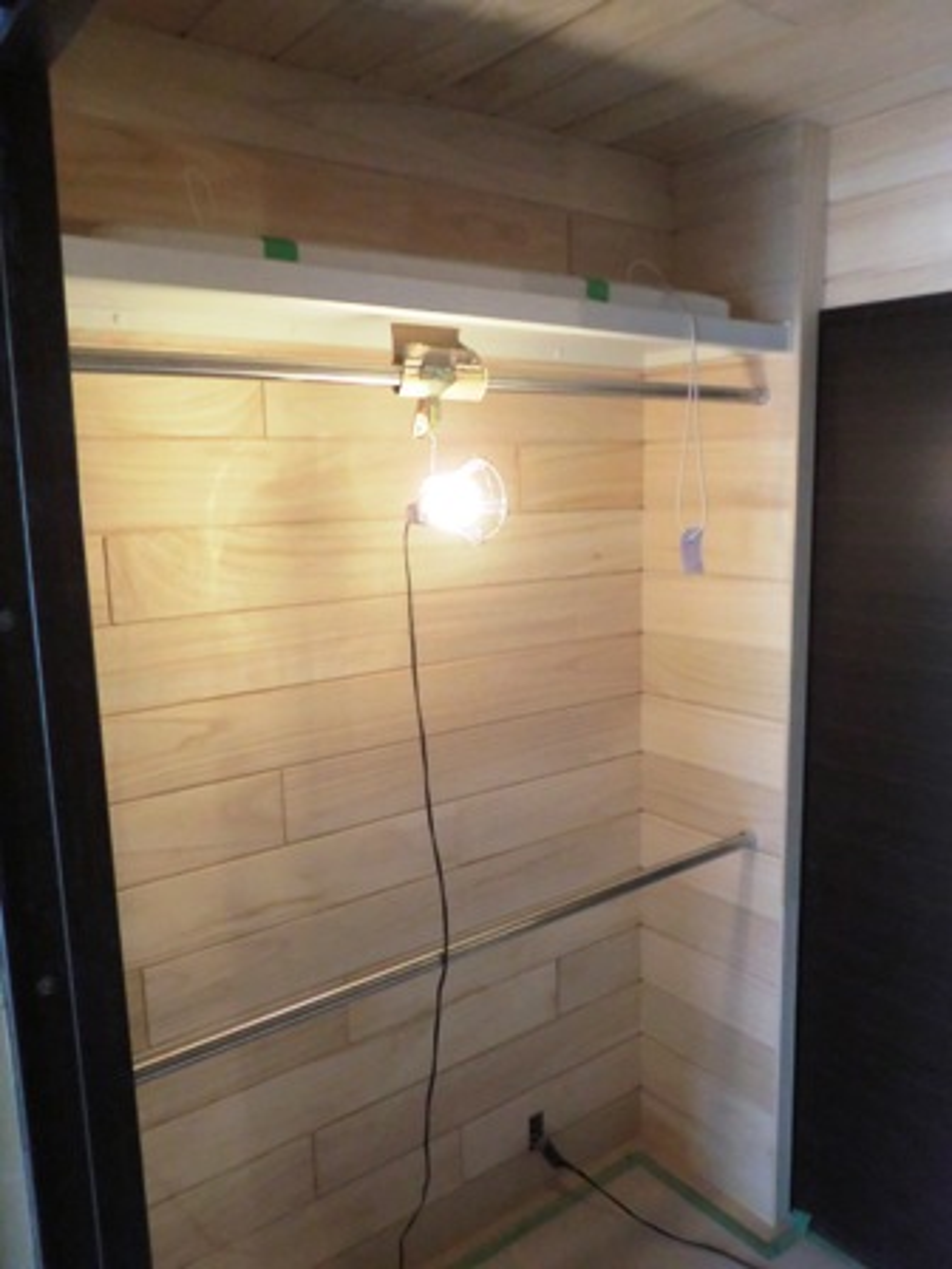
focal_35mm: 26
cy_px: 634
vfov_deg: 67.3
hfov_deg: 53.1
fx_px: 953
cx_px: 476
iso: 400
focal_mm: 4.7
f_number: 2.8
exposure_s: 1/60
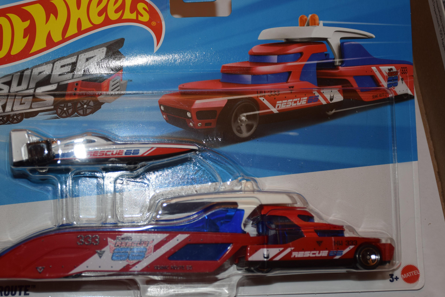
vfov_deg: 17.9
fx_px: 939
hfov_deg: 26.6
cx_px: 181
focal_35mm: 76
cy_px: 142
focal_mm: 40
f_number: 4.5
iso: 250
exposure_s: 1/60
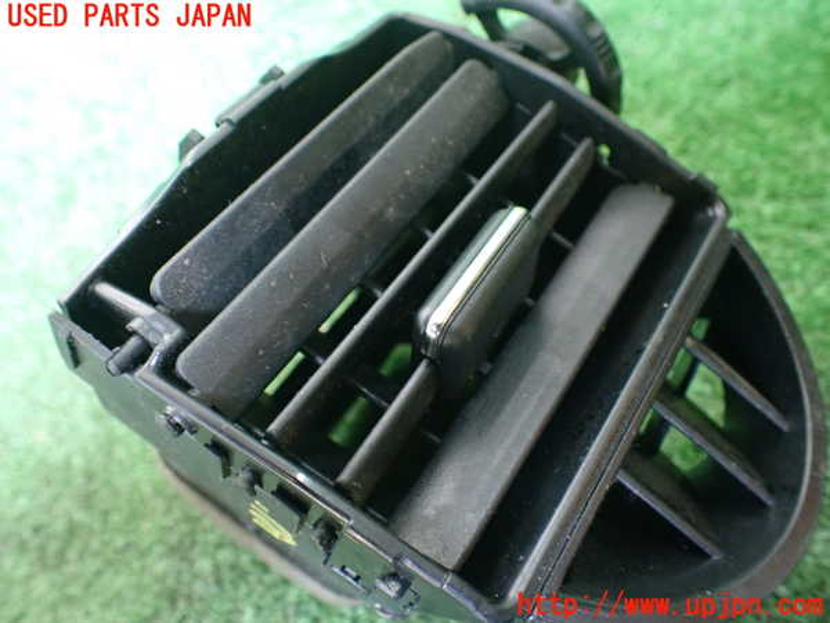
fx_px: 719
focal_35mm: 30
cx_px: 415
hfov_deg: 60.0
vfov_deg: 46.8
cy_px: 312
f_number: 2.3
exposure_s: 1/30
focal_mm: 5.4
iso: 800
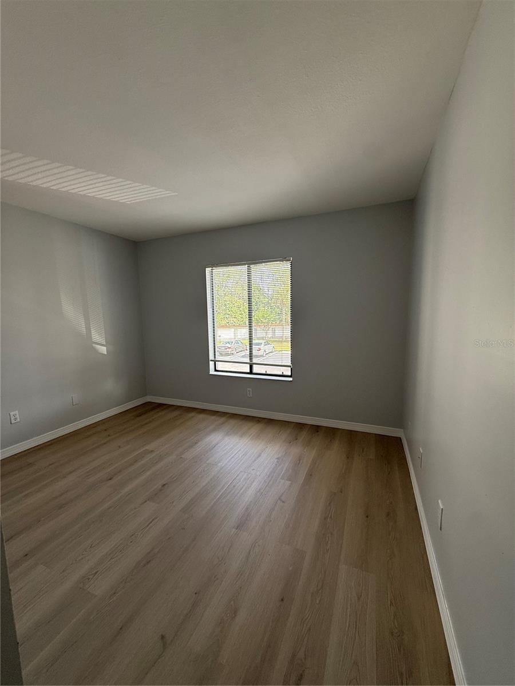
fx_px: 278
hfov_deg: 85.7
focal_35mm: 14
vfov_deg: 102.1
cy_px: 343
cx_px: 258
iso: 64
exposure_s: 1/101
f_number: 2.2
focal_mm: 2.22
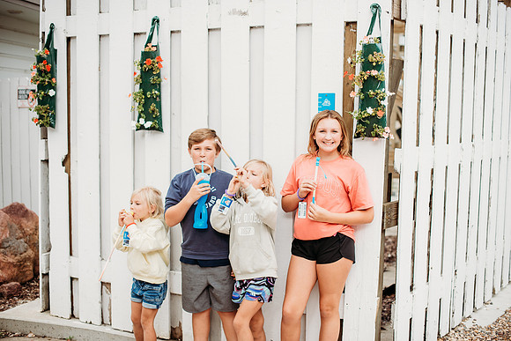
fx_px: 710
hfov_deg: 39.6
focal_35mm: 50
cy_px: 170
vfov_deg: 27.0
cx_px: 256
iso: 100
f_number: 2.2
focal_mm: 50
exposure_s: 1/800
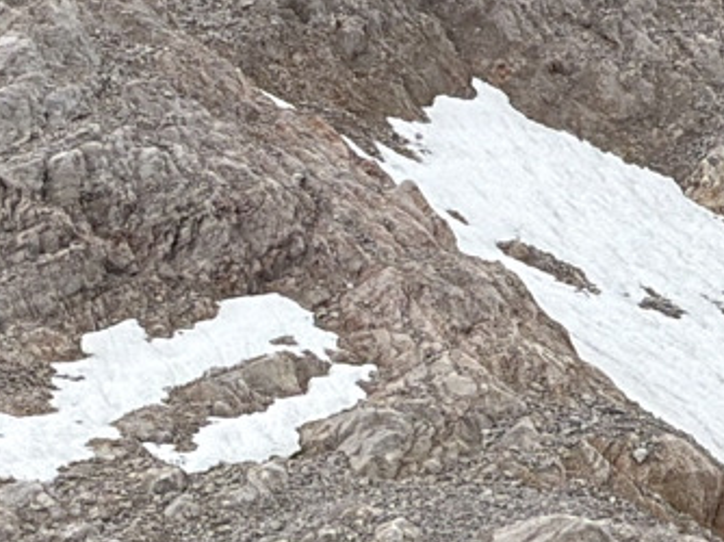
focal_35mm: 599
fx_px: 12519
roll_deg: -1.5
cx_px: 1134
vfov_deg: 2.5
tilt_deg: +6.0
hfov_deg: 3.3
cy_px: 564
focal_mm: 16.89
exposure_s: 1/590
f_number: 2.8
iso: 50
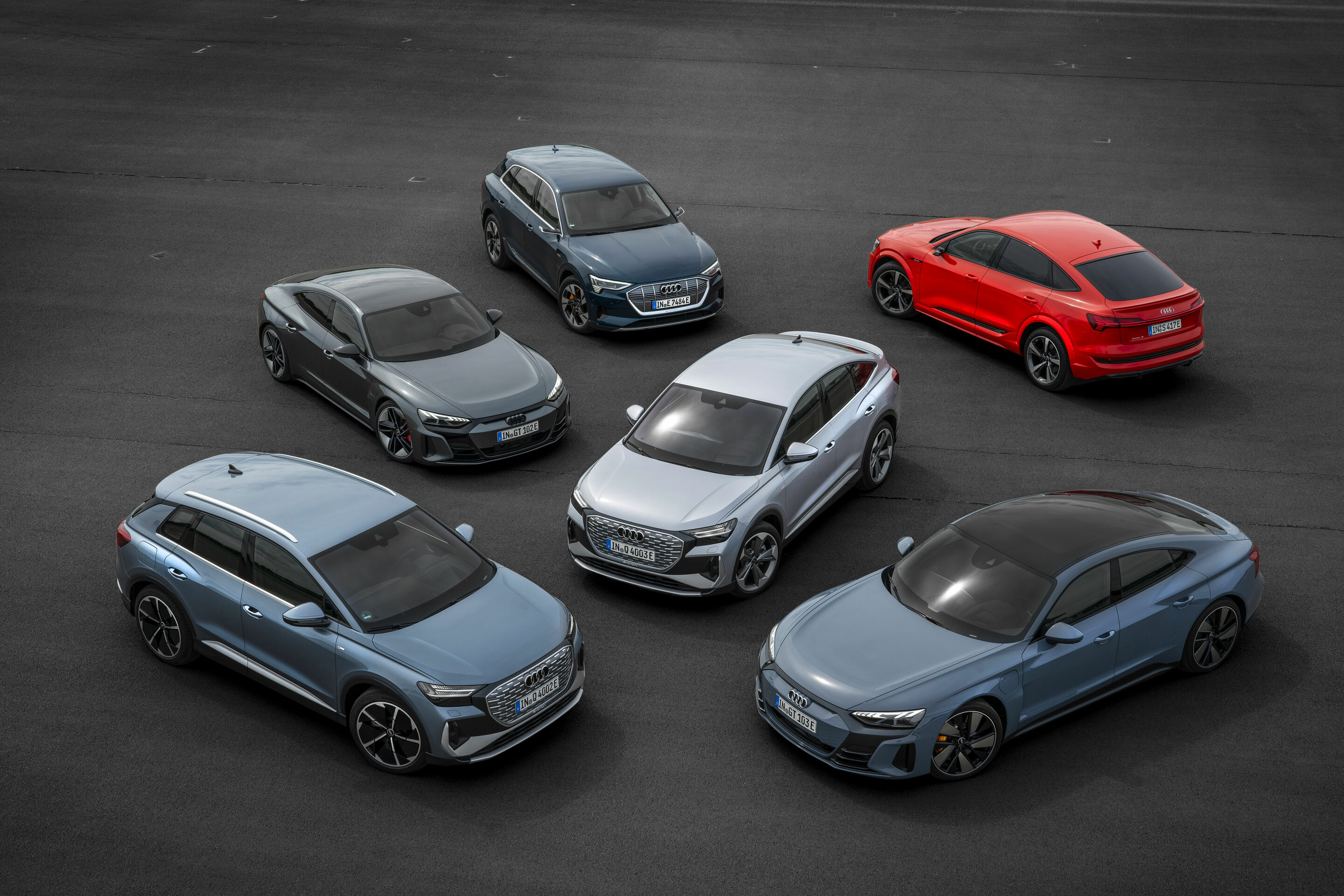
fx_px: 1867
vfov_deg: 27.0
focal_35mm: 50
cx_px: 672
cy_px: 448
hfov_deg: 39.6
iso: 100
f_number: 11
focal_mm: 50
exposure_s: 1/100
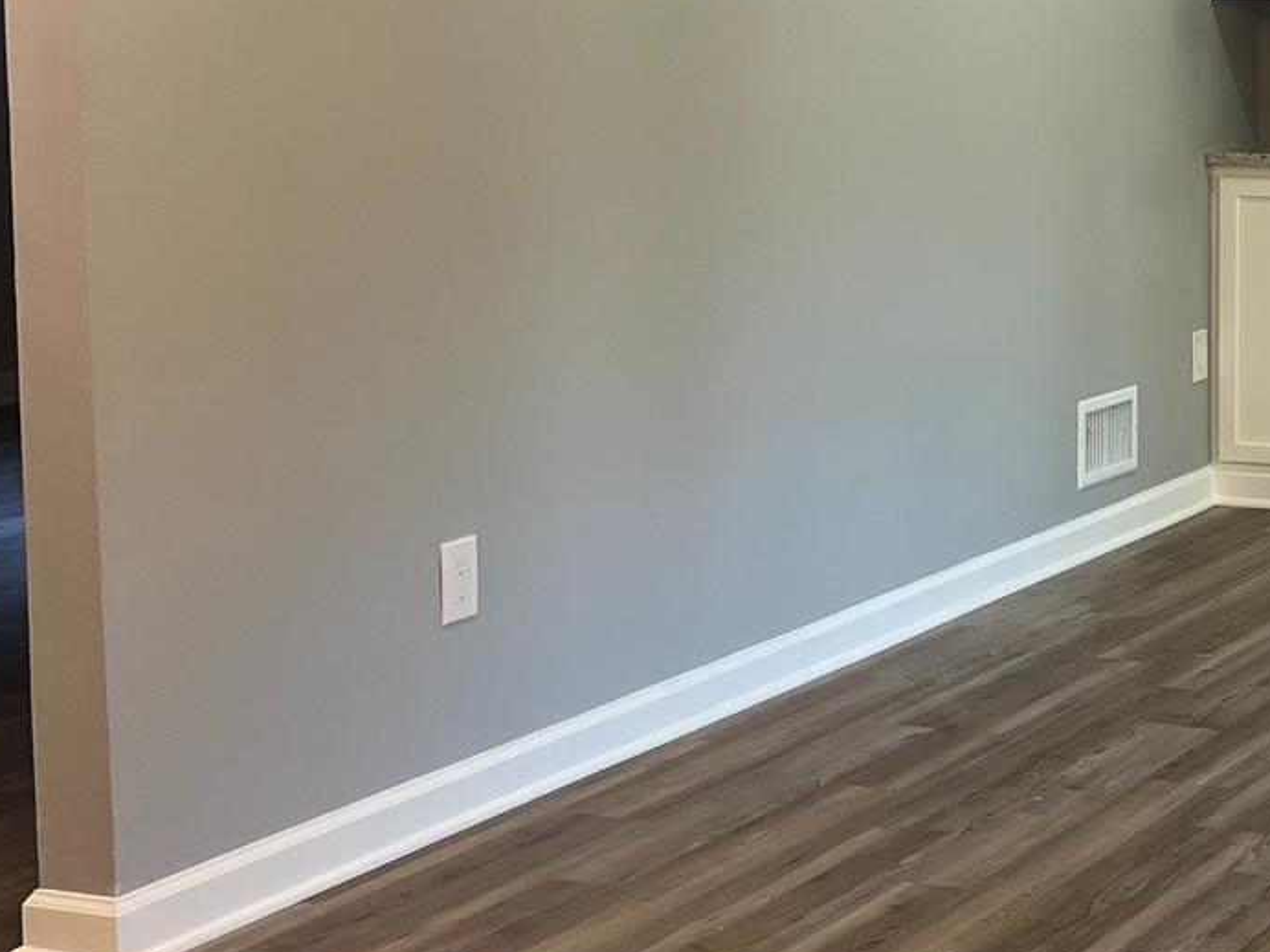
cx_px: 1560
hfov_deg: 23.0
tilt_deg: -5.4
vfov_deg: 19.0
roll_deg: +0.0
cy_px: 215
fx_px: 2825
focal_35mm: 77
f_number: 1.6
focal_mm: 5.1
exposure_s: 1/120
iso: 100
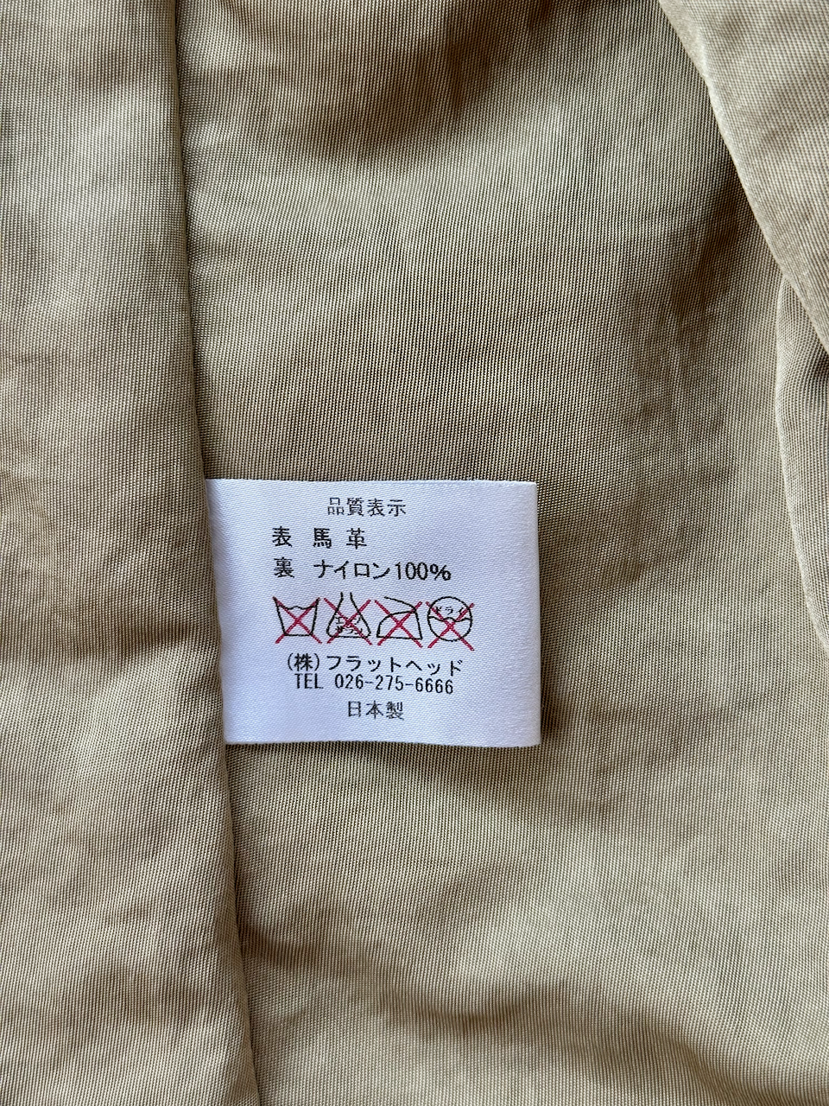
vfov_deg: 39.7
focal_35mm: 48
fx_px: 1533
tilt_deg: -85.3
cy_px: 553
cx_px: 414
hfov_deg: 30.3
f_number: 1.78
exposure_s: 1/83
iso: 100
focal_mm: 6.76
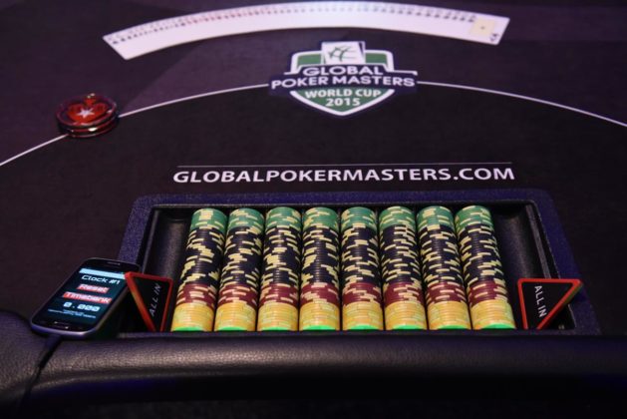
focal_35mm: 42
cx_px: 314
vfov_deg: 31.9
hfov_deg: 46.4
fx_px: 732
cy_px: 210
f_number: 4
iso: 3200
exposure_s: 1/160
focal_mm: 42
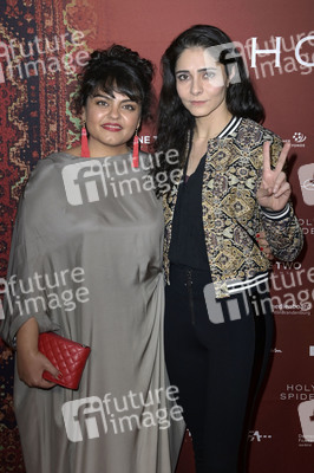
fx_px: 917
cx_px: 157
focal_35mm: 70
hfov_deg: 19.4
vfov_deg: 28.9
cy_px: 236
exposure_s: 1/250
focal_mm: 70
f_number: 5.6
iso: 400
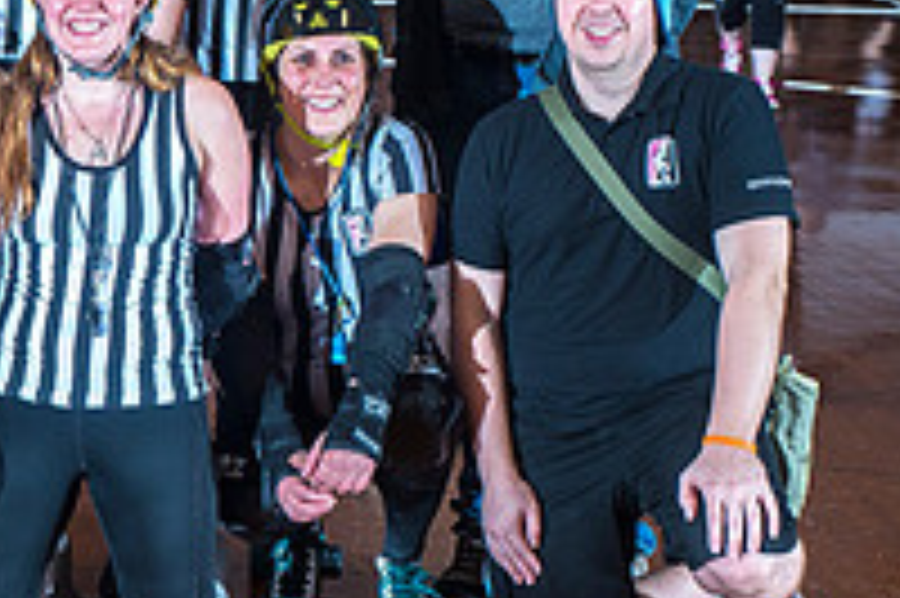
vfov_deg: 11.2
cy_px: 200
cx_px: -306
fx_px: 3047
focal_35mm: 122
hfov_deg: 15.9
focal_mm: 42
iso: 800
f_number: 4.5
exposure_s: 1/160
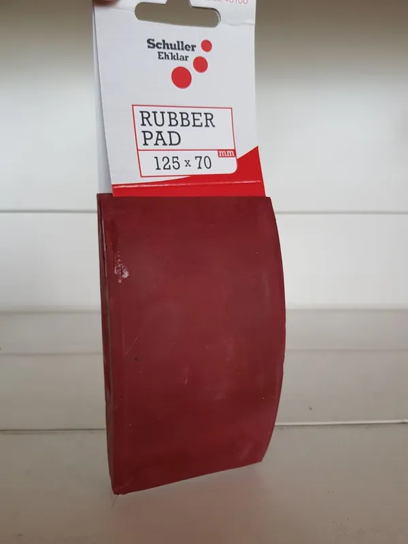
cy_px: 272
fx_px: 409
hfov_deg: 53.1
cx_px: 204
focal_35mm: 26
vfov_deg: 67.3
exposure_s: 1/50
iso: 125
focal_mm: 4.2
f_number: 1.7
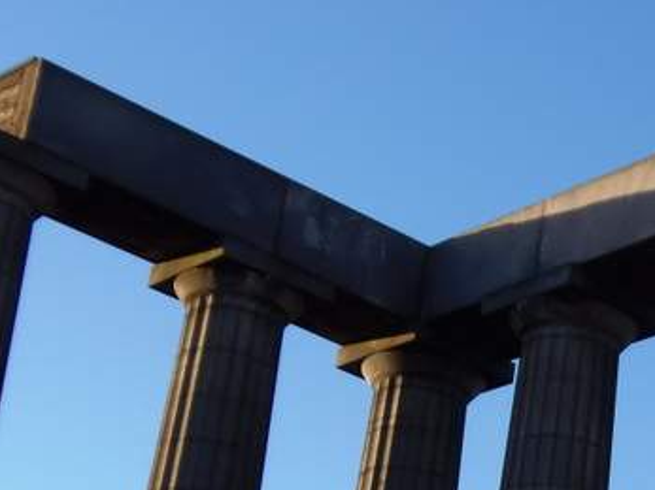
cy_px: 499
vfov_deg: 12.9
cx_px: 602
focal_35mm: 113
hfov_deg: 17.1
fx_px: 2137
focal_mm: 9.1
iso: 64
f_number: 3.8
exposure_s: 1/200
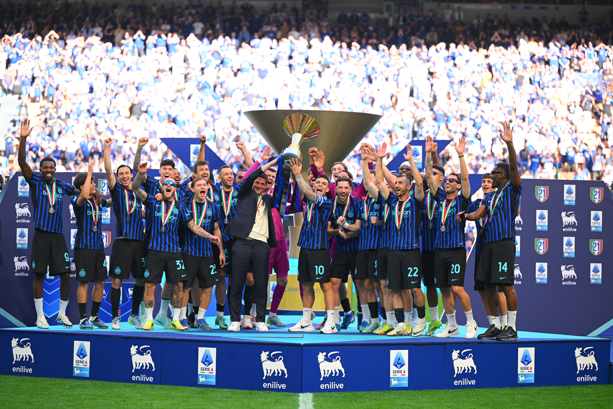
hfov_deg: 17.1
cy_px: 204
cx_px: 306
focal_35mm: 120
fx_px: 2043
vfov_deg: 11.4
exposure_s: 1/2000
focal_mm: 120
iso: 1250
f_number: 2.8
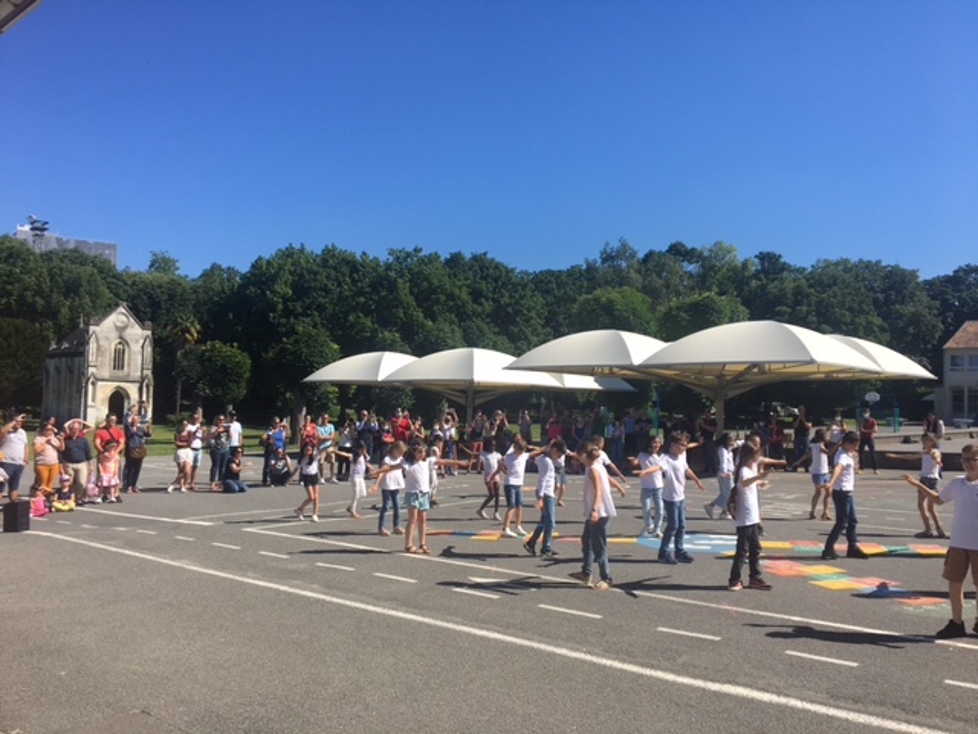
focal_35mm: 29
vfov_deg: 48.2
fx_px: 819
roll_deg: -2.1
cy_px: 367
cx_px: 489
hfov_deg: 61.7
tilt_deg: +2.4
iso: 25
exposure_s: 1/1570
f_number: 2.2
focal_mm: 4.15
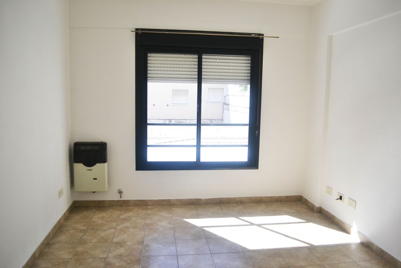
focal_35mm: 27
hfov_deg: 67.4
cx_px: 200
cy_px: 134
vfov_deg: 47.9
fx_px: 301
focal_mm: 18
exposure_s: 1/2500
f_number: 4.5
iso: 800
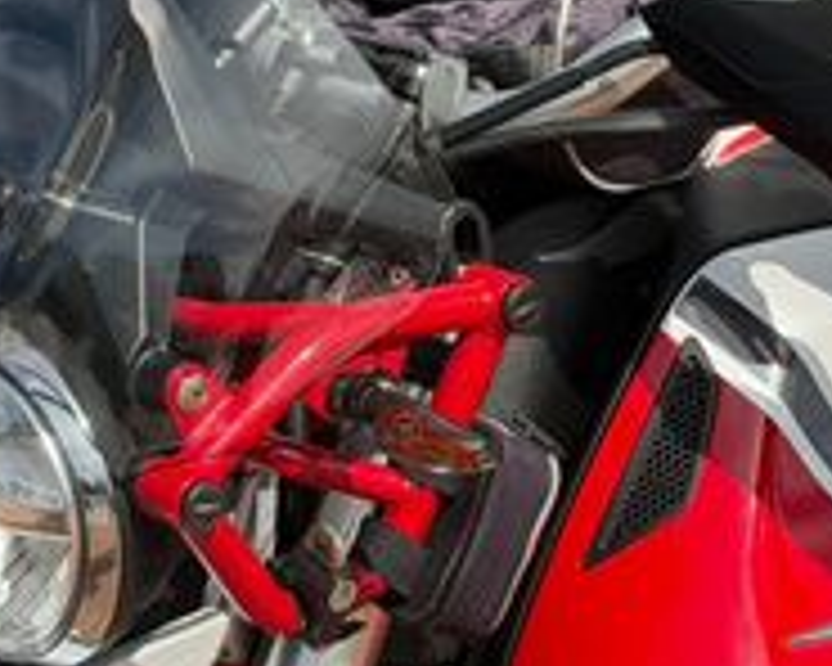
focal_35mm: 162
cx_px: 288
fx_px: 3989
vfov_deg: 9.5
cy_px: 261
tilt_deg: -14.3
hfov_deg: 11.9
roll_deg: +0.8
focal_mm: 6.76
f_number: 1.78
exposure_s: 1/6536
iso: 100
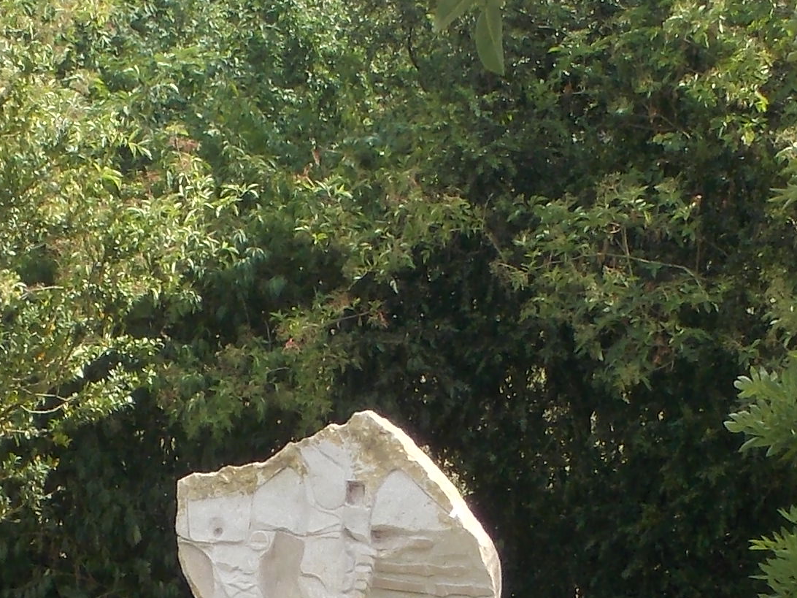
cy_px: 858
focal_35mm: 187
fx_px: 4305
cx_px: 309
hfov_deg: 10.6
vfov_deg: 7.8
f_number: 4.7
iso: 80
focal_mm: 7.9
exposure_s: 1/160
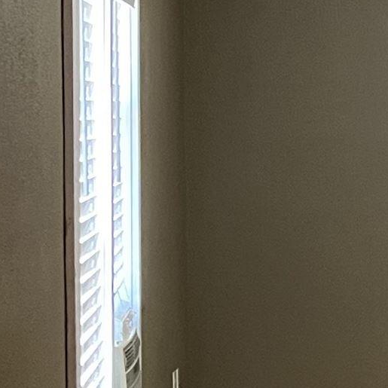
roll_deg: -1.7
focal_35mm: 137
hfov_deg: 11.6
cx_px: 741
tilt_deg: -9.4
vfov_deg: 12.6
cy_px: 391
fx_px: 1737
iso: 500
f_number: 1.5
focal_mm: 5.7
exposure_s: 1/44
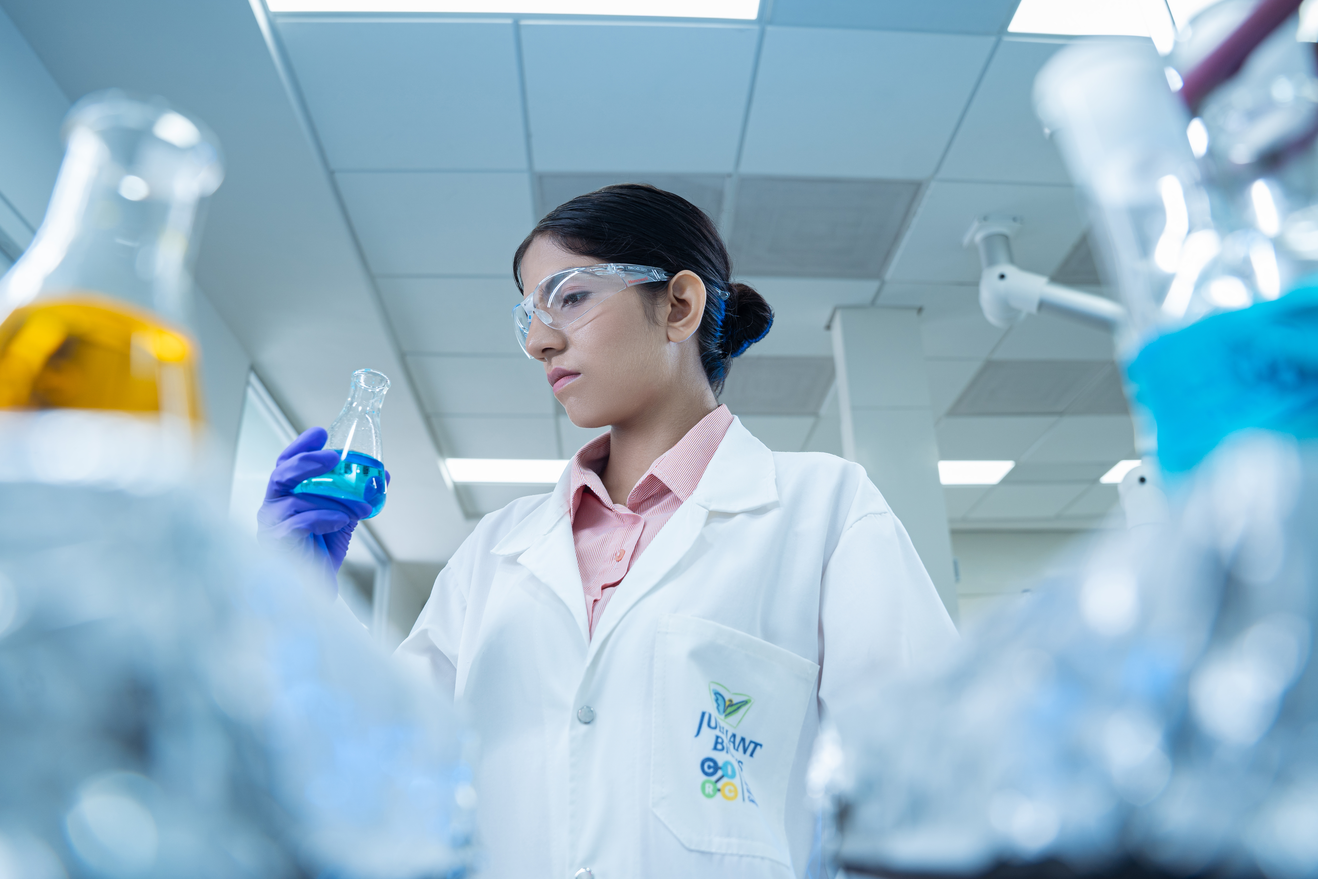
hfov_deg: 73.7
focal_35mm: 24
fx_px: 879
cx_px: 659
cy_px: 440
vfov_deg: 53.1
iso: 250
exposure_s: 1/100
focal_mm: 24
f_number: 3.5
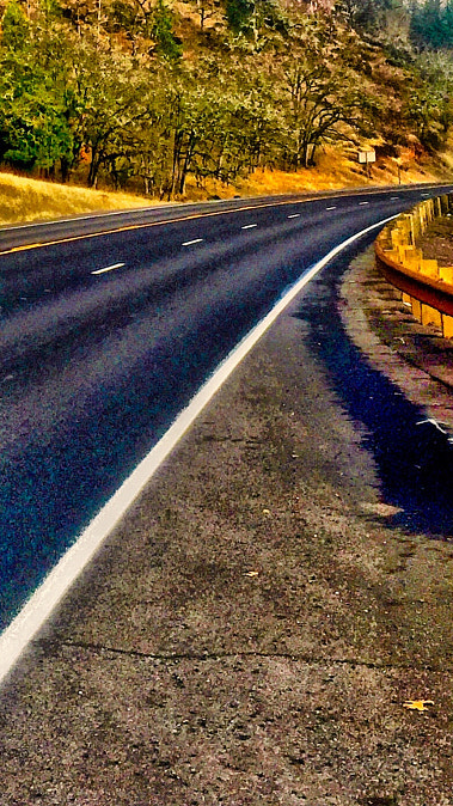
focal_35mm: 75
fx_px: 1602
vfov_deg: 27.5
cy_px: 136
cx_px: -68
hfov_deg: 15.6
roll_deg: +0.4
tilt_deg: +4.4
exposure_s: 1/694
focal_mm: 4.15
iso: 32
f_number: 2.2
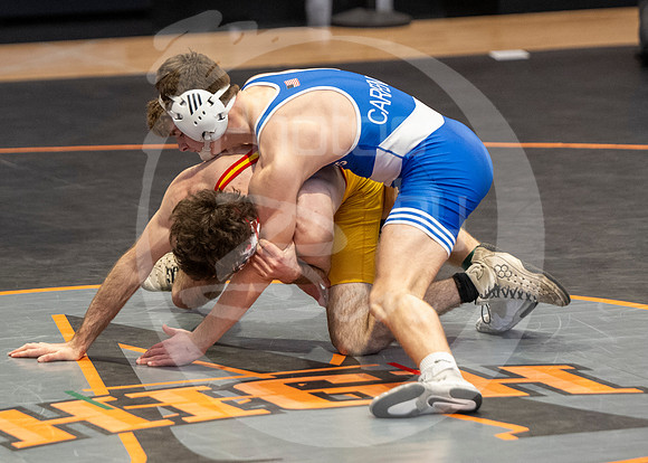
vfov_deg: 5.2
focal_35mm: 276
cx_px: 279
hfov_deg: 7.3
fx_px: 5085
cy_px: 193
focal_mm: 135
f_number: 2.8
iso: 3200
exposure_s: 1/1000
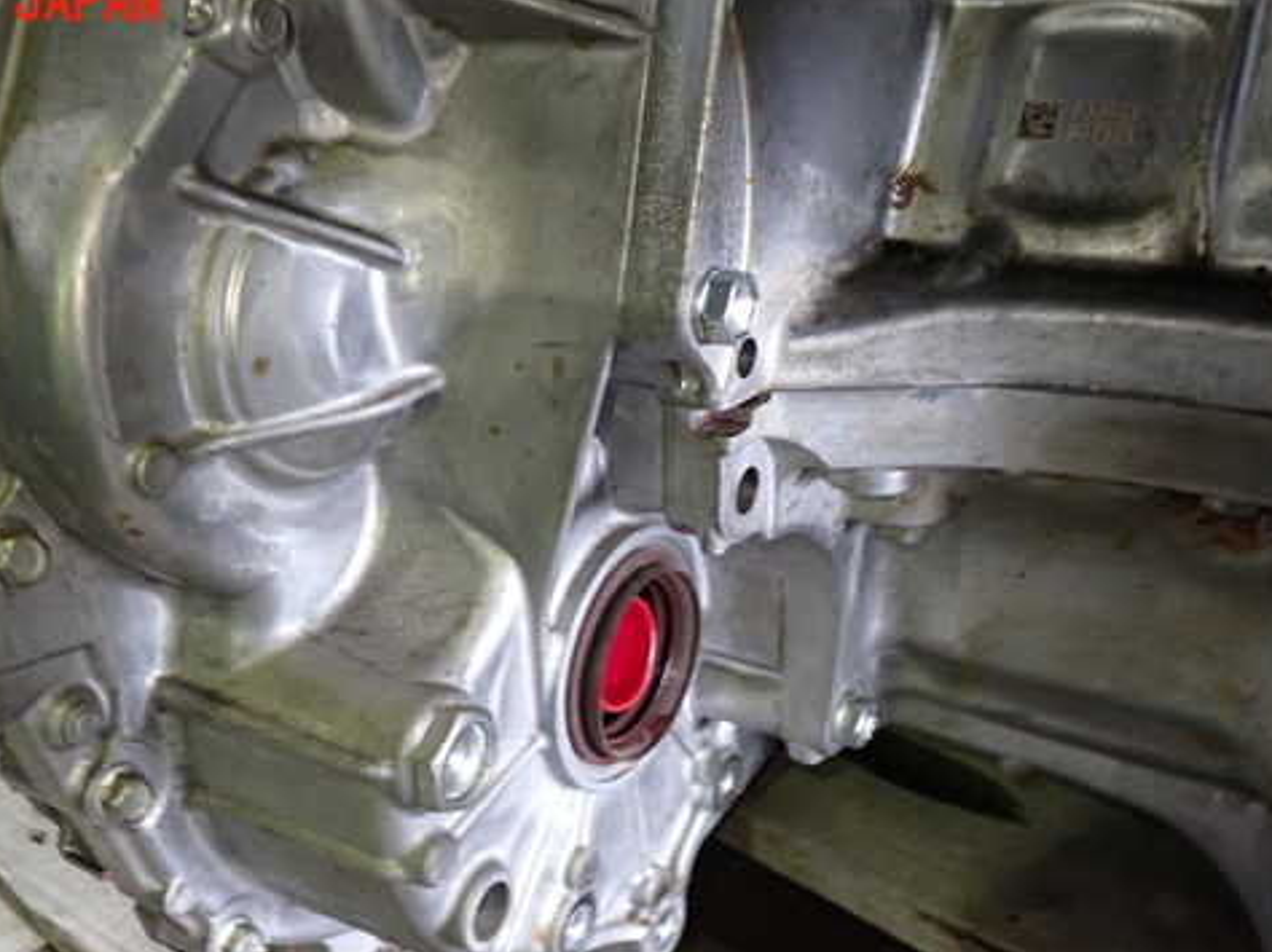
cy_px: 574
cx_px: 478
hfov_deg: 48.5
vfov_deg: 37.5
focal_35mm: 38
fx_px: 1396
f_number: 2.3
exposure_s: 1/30
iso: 200
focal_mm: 5.4
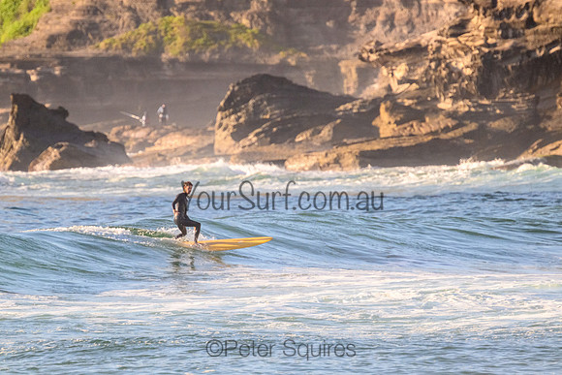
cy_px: 188
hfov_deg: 2.6
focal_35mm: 800
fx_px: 12491
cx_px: 281
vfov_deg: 1.7
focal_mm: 800
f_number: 11
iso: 2500
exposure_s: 1/2000
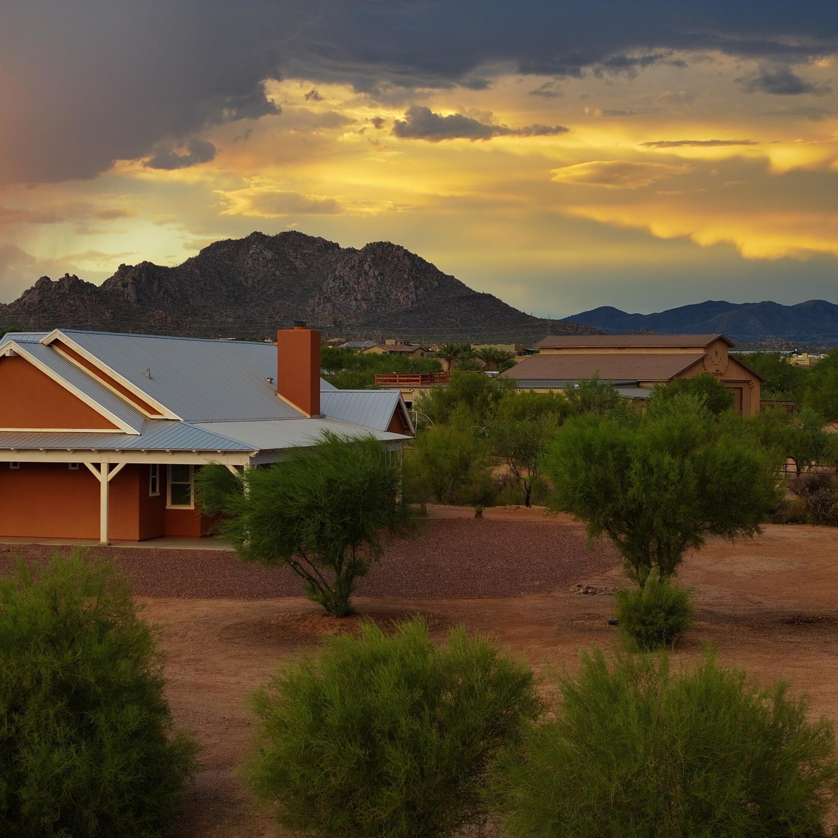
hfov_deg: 20.8
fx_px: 2273
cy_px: 420
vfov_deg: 20.9
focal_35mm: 83
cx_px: 286
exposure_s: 1/160
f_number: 2.8
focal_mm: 19.35
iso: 150
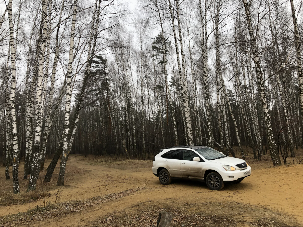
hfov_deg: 63.4
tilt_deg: +7.0
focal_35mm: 28
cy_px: 114
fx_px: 245
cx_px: 152
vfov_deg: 49.7
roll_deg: +3.2
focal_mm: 4
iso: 40
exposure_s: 1/120
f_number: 1.8
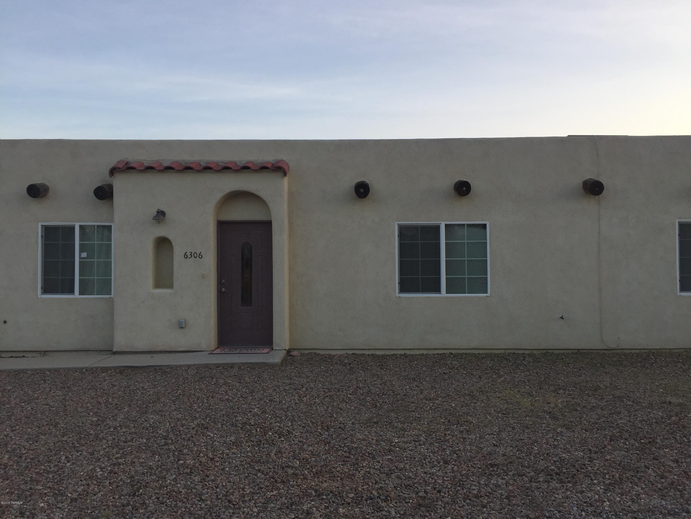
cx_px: 346
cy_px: 260
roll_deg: -0.7
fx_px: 579
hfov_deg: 61.7
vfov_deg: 48.2
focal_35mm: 29
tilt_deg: +1.0
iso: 32
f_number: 2.2
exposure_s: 1/514
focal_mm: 4.15
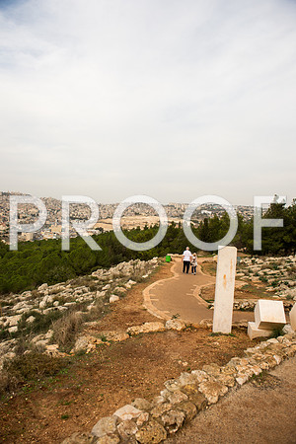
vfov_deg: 73.7
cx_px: 148
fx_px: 296
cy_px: 222
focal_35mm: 24
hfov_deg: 53.1
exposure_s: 1/800
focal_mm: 24
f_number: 3.5
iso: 100
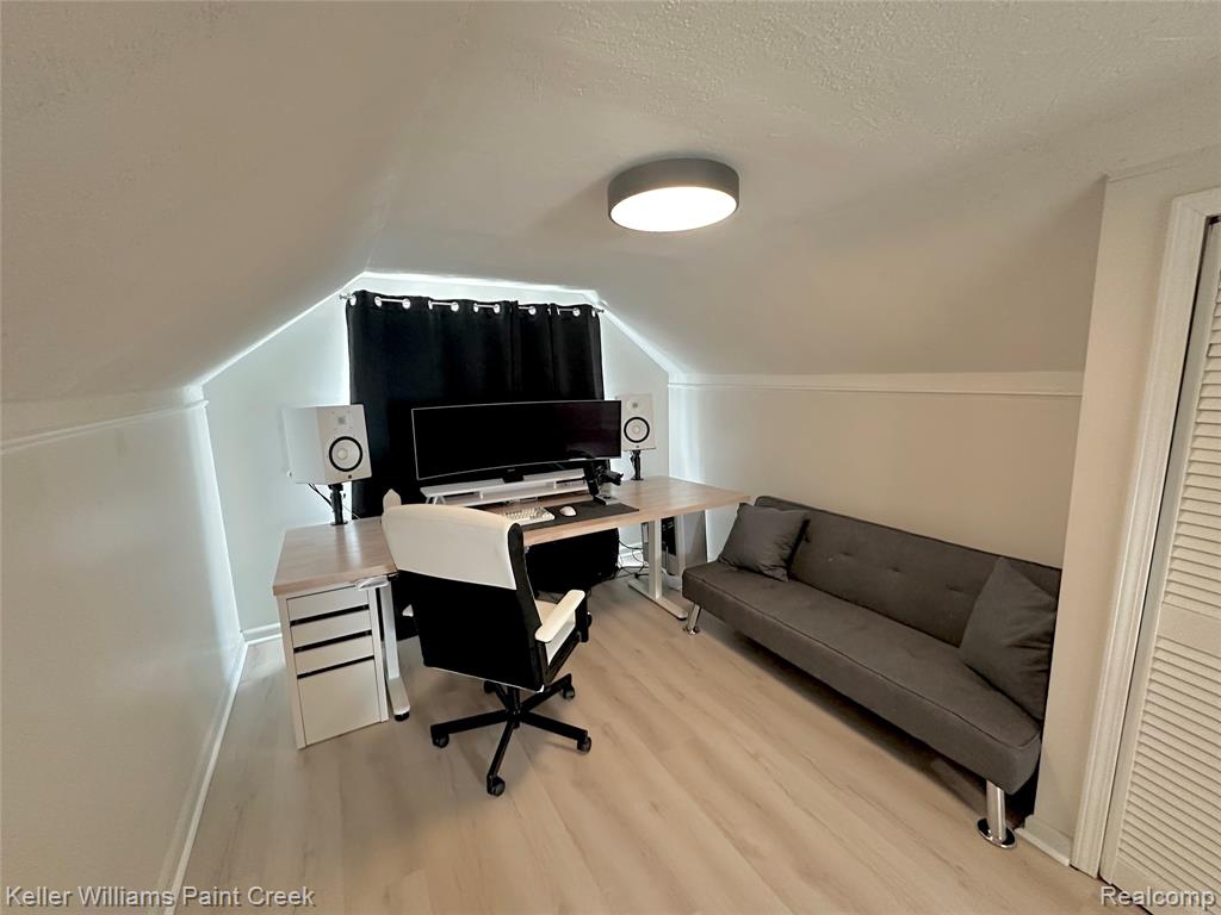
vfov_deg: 85.7
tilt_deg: -10.7
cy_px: 458
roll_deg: +1.0
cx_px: 610
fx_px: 494
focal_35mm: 14
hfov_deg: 102.1
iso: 640
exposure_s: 1/60
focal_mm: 2.22
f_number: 2.2
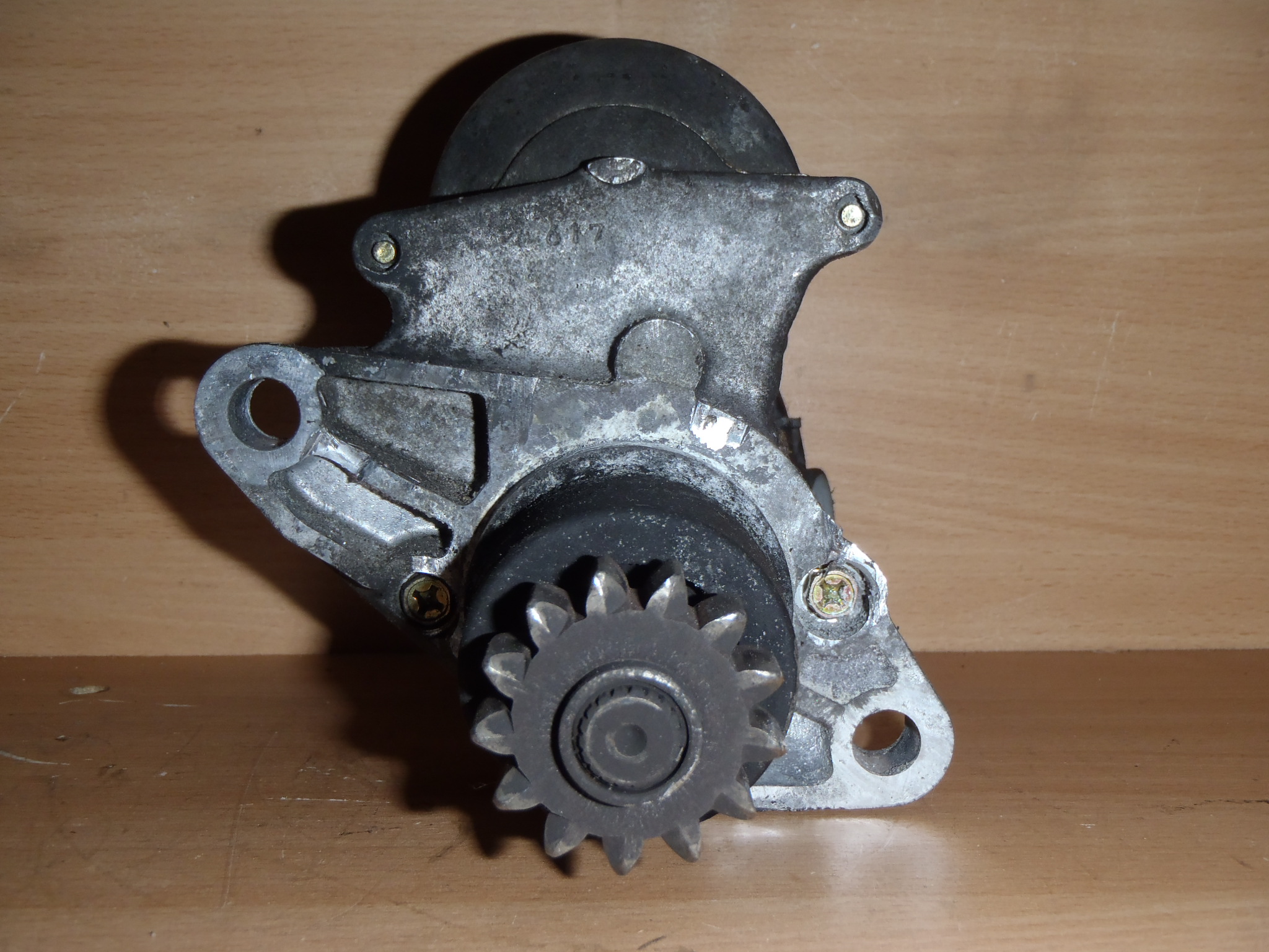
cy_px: 476
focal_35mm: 38
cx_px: 634
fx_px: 1393
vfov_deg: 37.7
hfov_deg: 49.0
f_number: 13
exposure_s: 1/40
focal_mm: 6.83
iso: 125
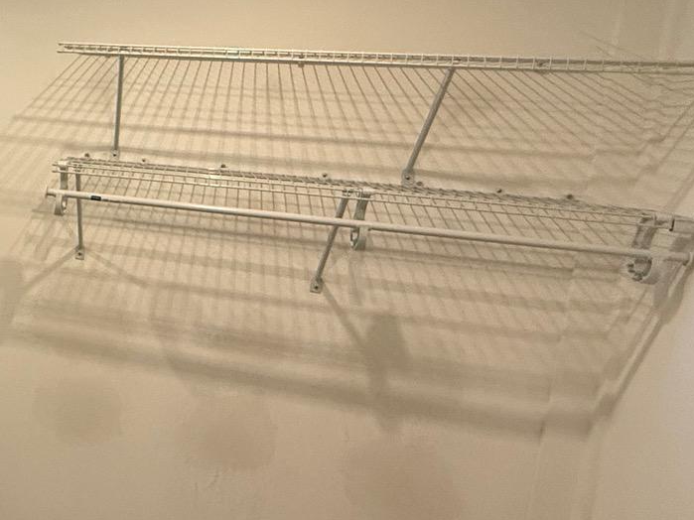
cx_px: -222
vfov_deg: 34.8
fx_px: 822
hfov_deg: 33.0
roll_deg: -2.3
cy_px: 173
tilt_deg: -6.3
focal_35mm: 41
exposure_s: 1/60
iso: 250
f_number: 2.2
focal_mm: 2.22
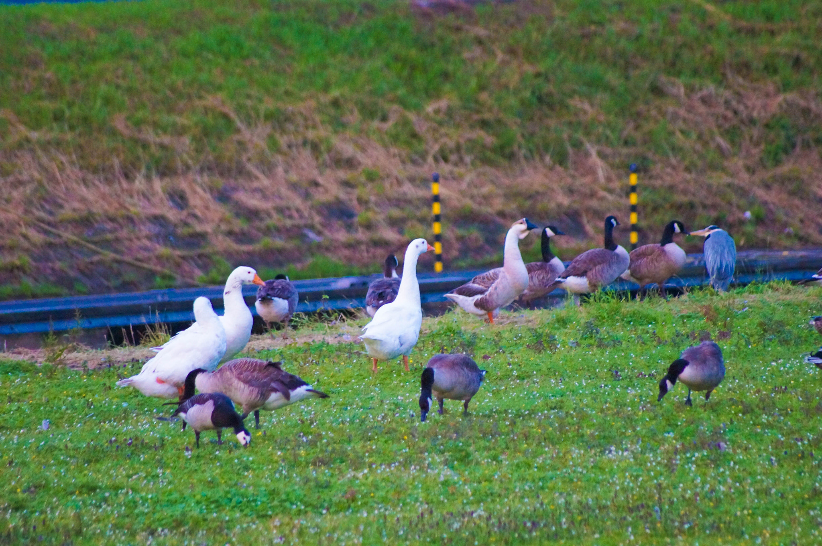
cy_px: 273
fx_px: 10264
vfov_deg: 3.0
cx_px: 411
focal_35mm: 450
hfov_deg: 4.6
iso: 3200
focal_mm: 300
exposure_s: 1/400
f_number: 5.6
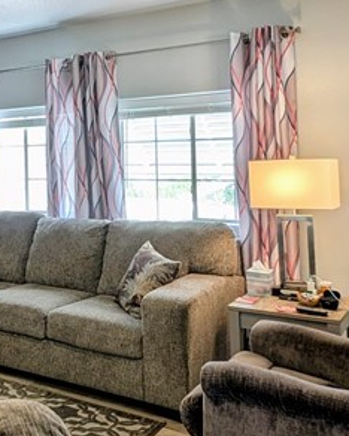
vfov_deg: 44.1
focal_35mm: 41
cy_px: 142
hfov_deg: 34.2
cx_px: 26
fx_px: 529
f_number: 1.95
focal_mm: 2.23
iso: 62
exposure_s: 1/120
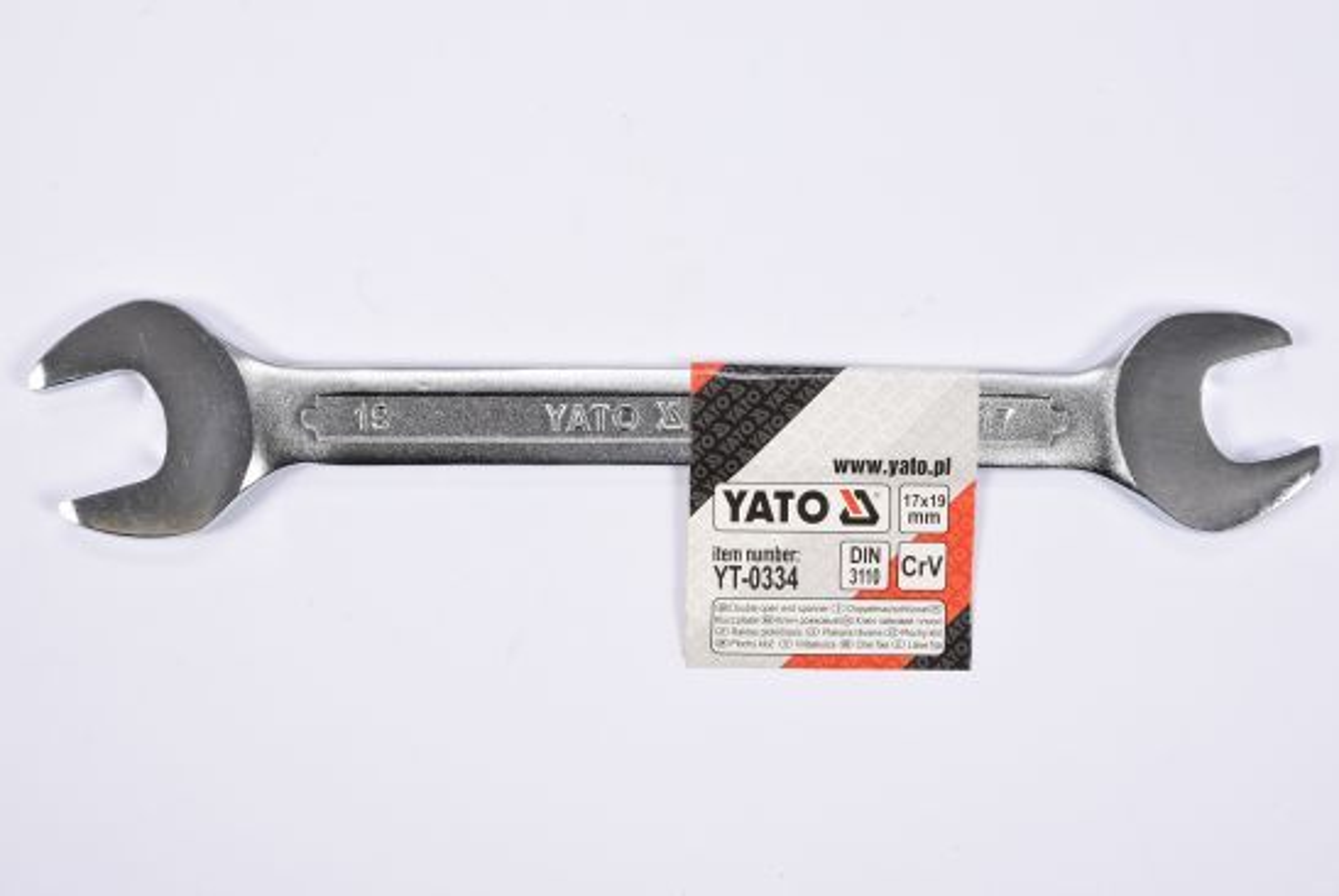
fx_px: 2793
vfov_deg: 18.2
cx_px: 670
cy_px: 448
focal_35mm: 75
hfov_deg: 27.0
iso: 250
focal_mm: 50
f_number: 16
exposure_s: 1/125
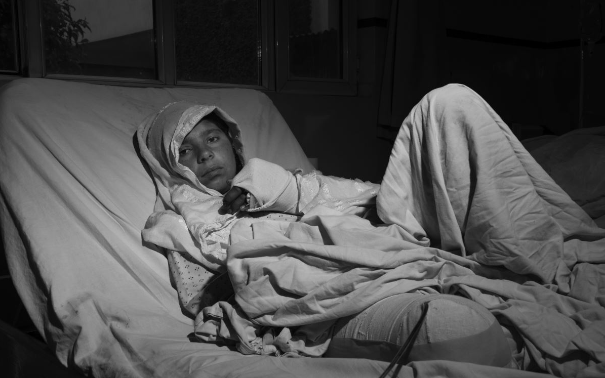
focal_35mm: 43
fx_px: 709
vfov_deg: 29.9
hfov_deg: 46.2
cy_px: 192
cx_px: 303
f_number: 13
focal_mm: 42
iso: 200
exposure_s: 1/160
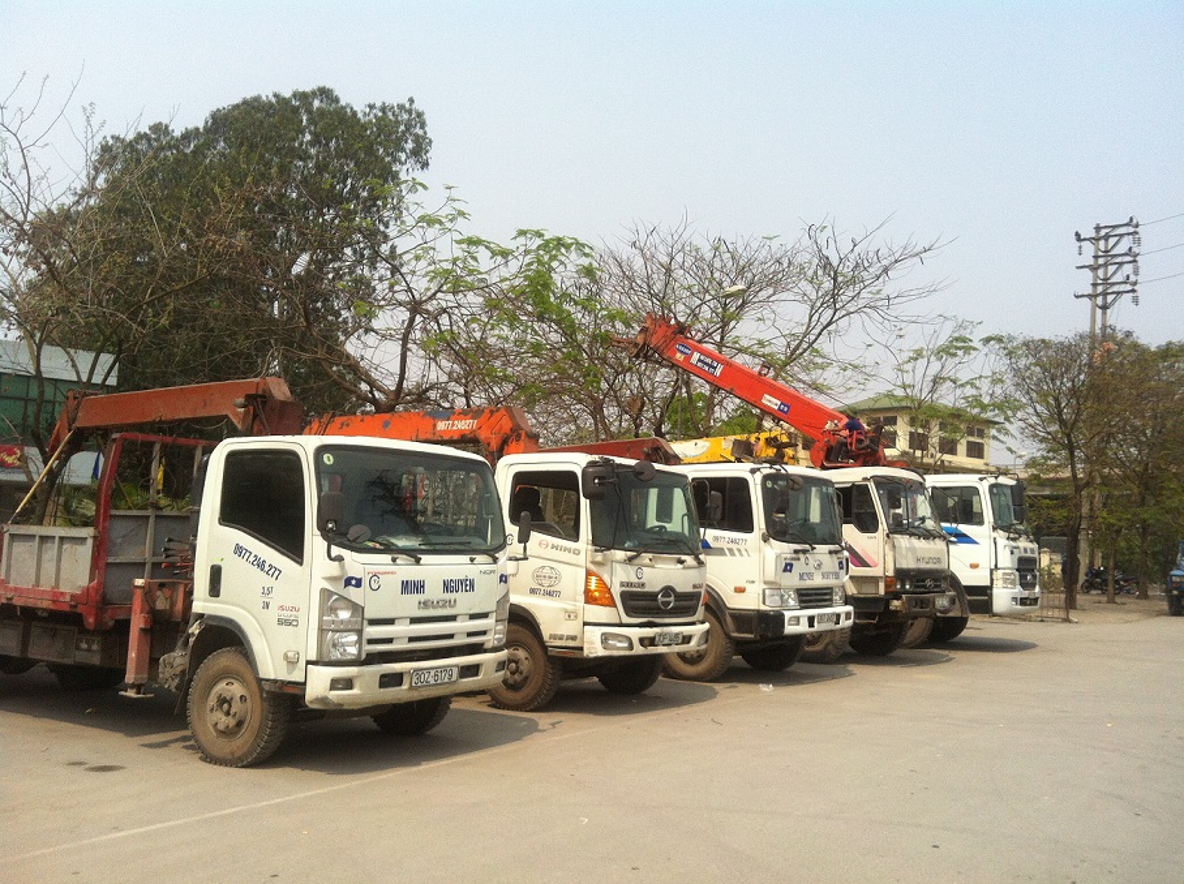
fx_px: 1195
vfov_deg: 40.6
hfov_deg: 52.7
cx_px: 592
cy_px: 442
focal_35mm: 35
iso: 80
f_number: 2.8
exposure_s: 1/1676
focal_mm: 3.85
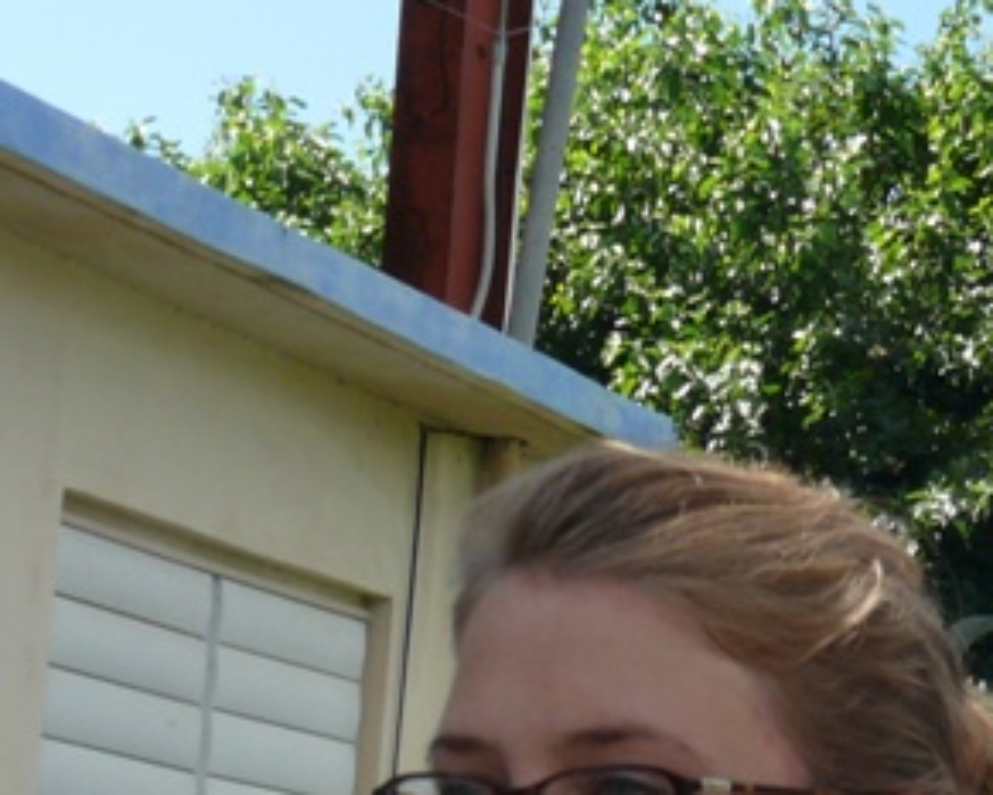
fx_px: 3734
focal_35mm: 127
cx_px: 1087
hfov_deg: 14.8
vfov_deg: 11.9
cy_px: 931
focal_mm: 7.8
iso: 100
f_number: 5.6
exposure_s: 1/320
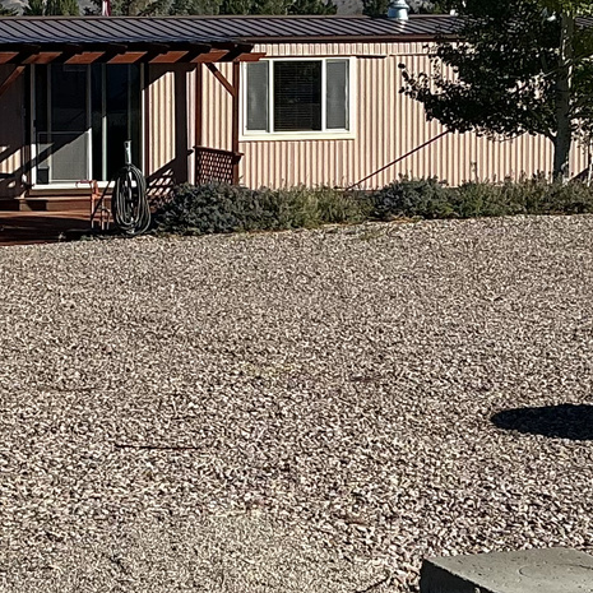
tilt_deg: -6.0
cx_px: 91
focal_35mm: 113
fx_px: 2190
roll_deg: +0.4
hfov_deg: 15.3
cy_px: 201
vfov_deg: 15.4
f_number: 1.8
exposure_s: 1/2227
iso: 25
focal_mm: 3
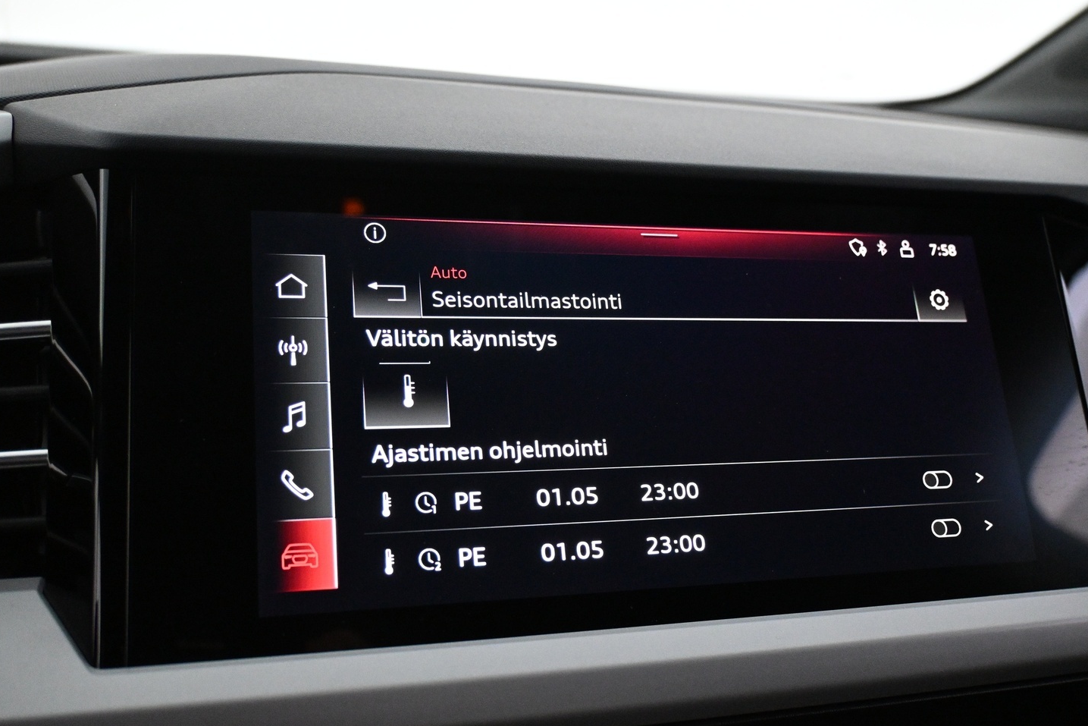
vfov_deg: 37.3
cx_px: 579
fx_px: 1075
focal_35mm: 36
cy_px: 390
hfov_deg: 53.6
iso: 4000
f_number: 4
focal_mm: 21
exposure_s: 1/100
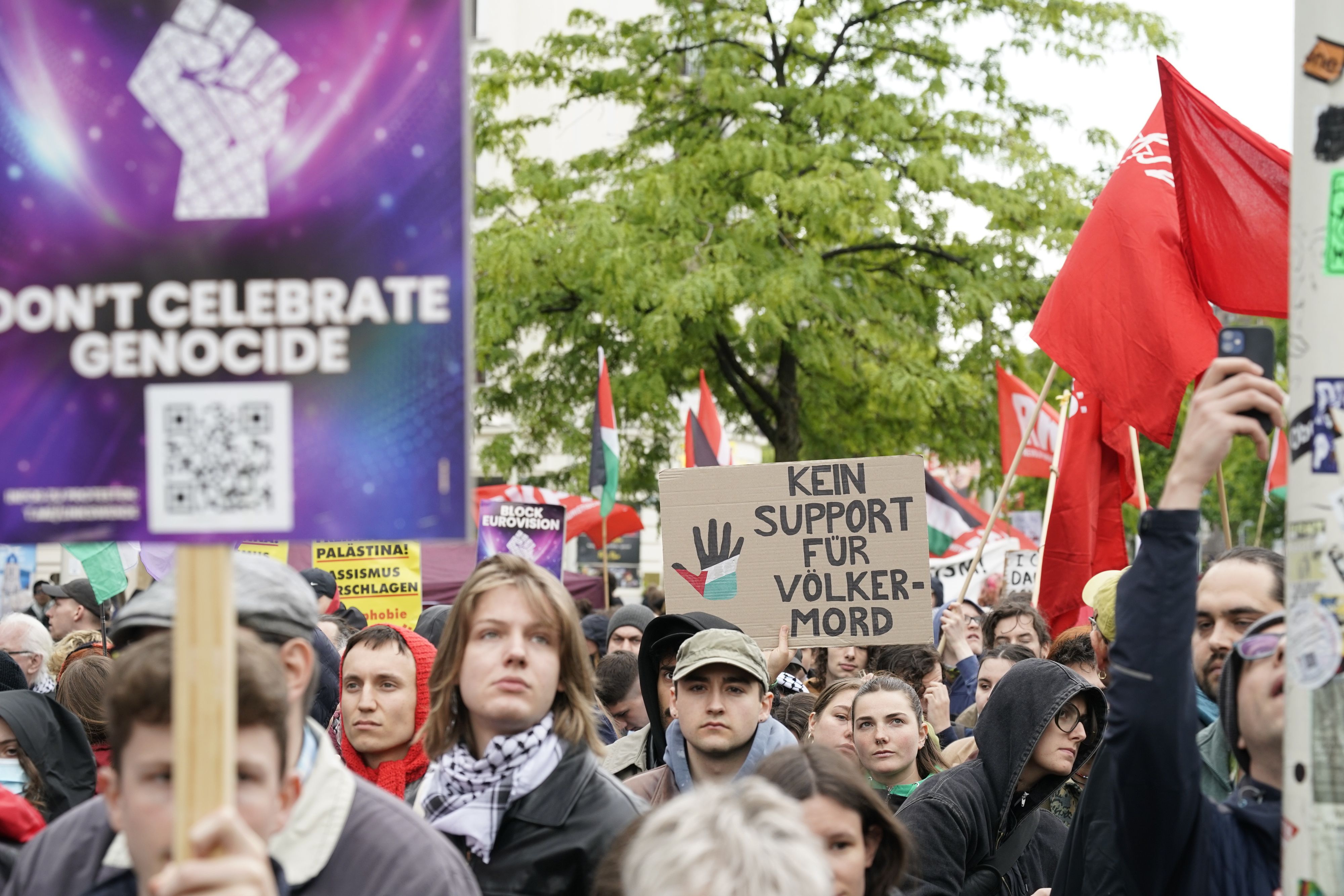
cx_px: 672
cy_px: 448
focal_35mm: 74
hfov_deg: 27.3
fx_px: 2763
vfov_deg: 18.4
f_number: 5
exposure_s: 1/320
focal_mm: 74
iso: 640
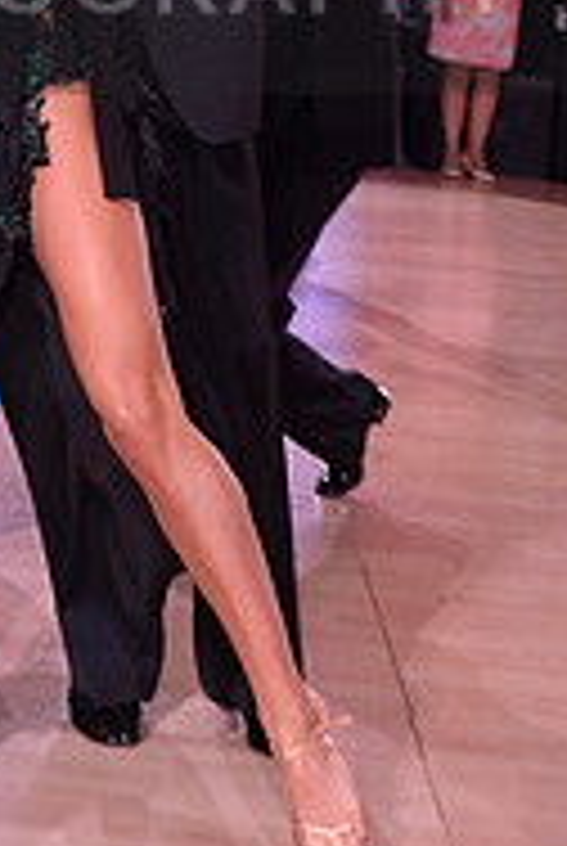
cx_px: -34
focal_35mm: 160
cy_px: -54
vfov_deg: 12.6
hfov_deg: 8.6
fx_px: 3766
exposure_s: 1/250
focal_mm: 52
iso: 2000
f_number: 5
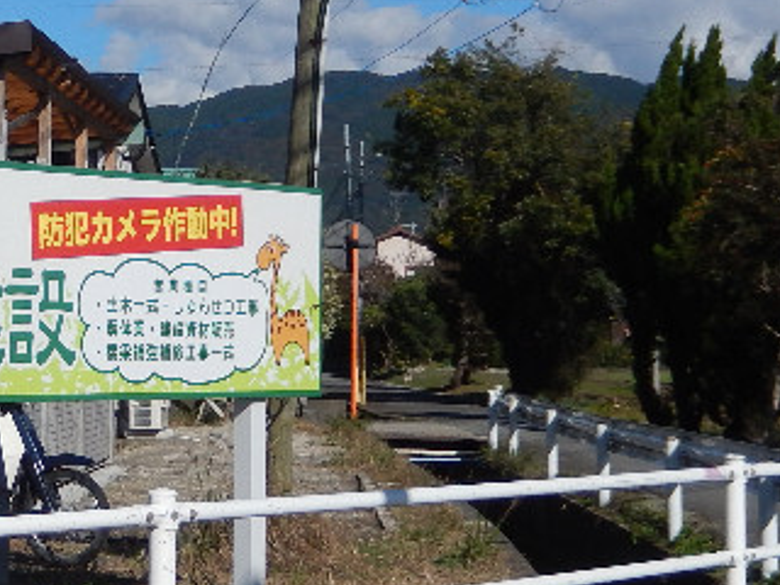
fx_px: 2434
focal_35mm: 108
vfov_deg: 13.7
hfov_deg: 17.7
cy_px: 280
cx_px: -46
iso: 125
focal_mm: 6.5
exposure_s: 1/640
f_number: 8
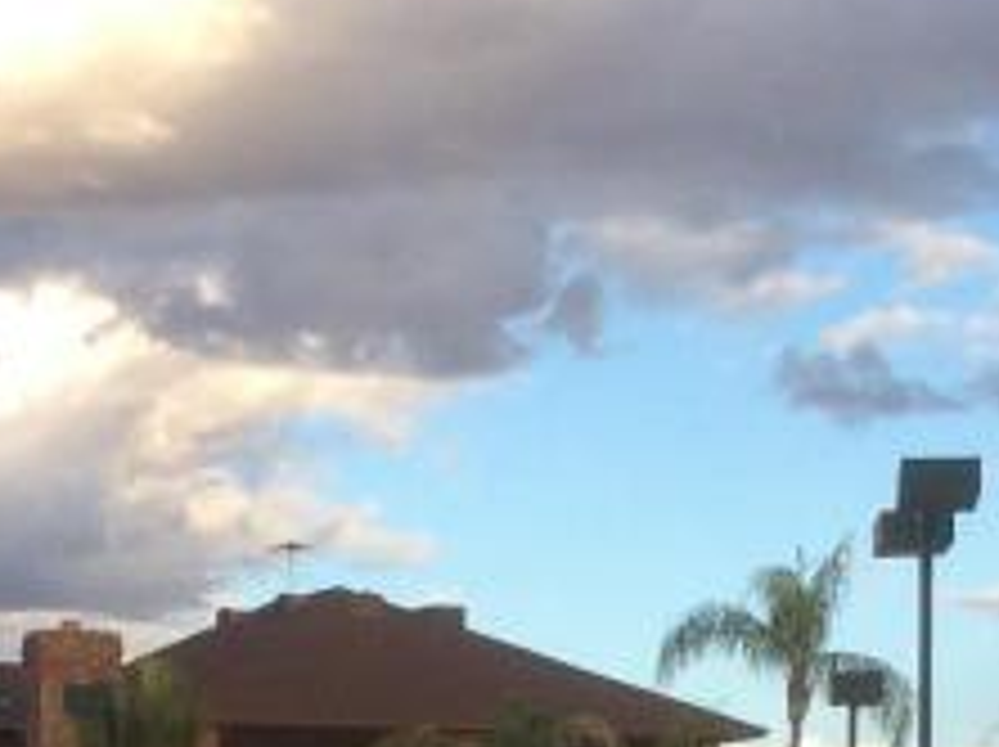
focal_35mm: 148
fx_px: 4267
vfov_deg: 9.6
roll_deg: +1.8
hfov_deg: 13.3
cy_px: 1224
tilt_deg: -3.9
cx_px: 324
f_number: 2.4
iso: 32
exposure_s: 1/417
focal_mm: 3.3
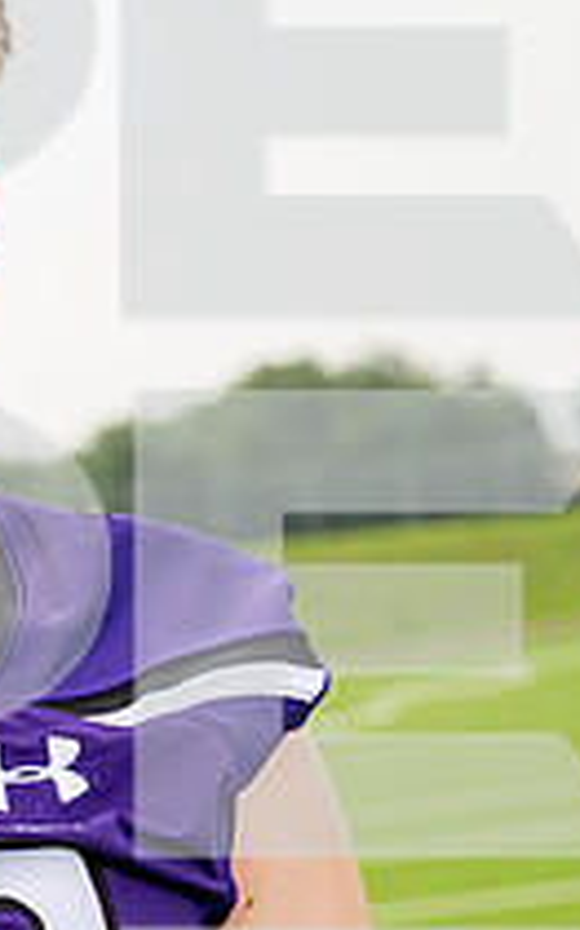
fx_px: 4635
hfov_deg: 7.0
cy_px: 627
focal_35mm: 183
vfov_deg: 11.4
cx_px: -483
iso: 100
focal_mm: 65
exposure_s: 1/250
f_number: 5.6
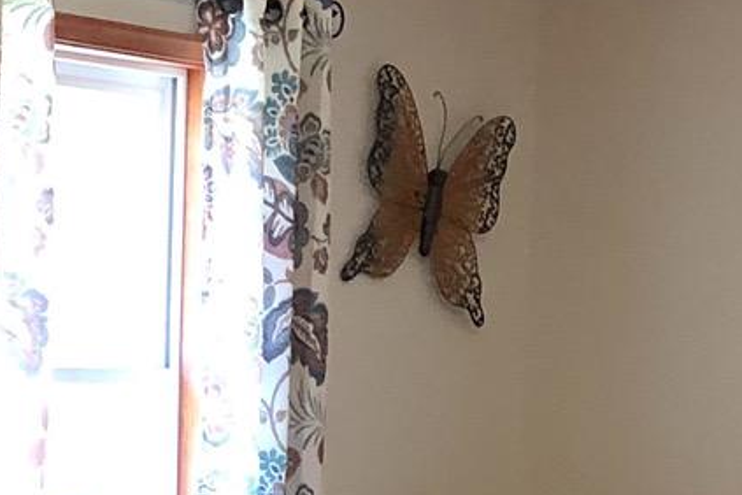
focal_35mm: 141
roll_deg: -1.9
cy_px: 848
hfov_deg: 14.5
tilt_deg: -10.4
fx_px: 2906
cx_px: 300
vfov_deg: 9.3
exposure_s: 1/12
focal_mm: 3.99
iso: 100
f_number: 1.8
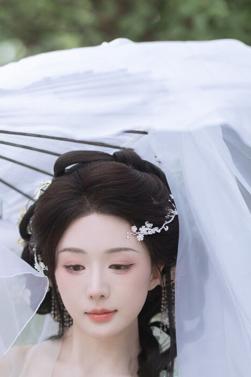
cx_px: 121
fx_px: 2259
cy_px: 362
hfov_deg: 6.4
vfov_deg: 9.5
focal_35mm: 216
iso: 160
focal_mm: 85
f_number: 1.4
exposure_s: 1/2500
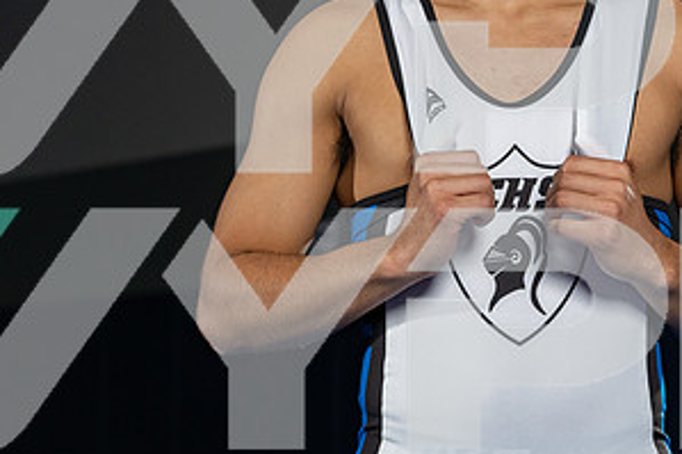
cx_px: 370
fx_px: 1874
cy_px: 54
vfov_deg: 13.7
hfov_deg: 20.6
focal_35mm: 99
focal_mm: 51
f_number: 4
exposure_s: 1/125
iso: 800
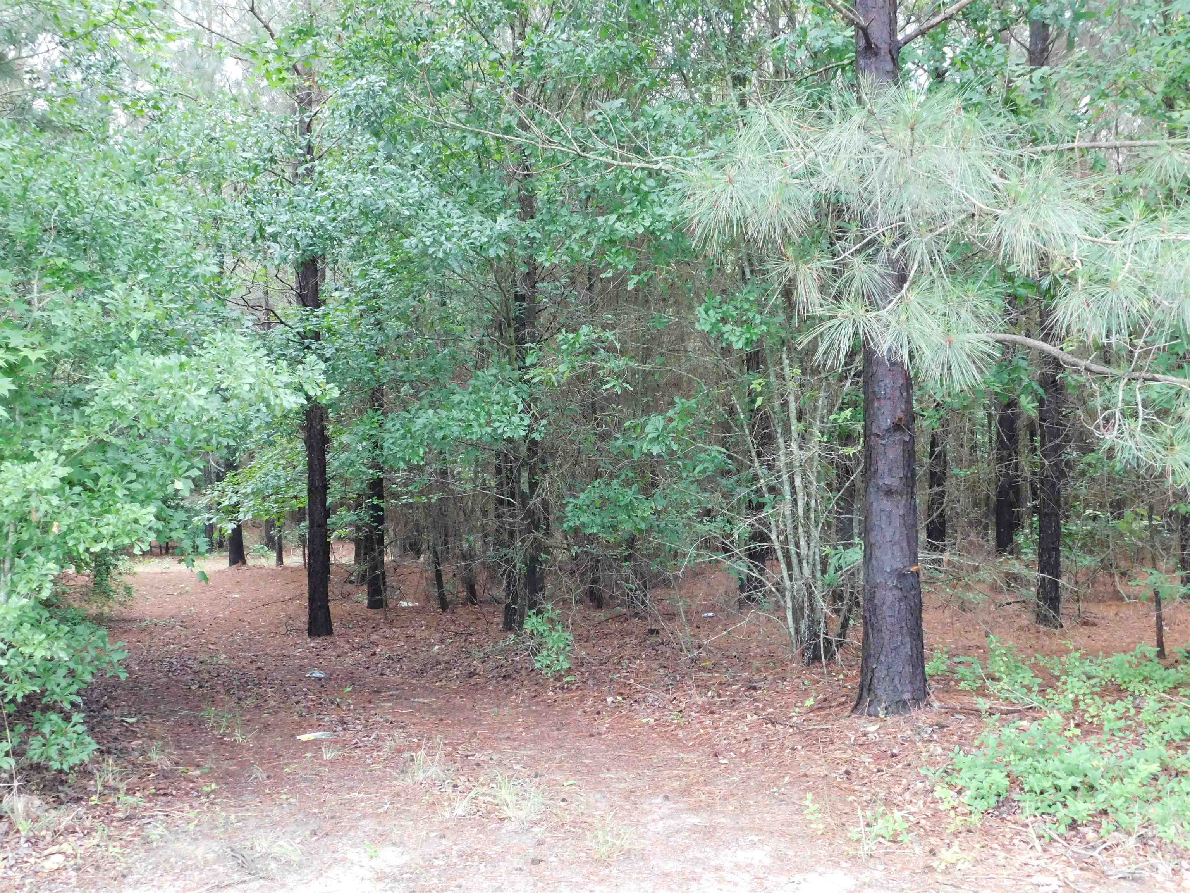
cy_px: 446
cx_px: 595
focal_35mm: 36
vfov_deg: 39.7
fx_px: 1238
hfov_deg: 51.4
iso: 320
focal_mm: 6.3
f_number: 3.5
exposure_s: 1/30
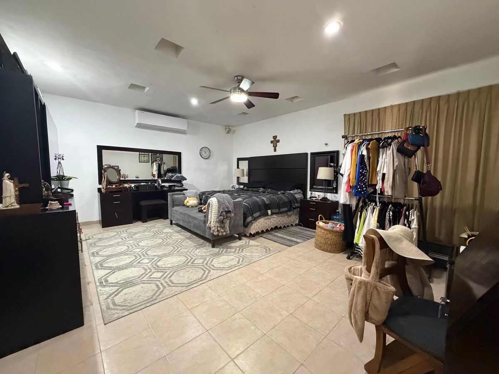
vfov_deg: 85.7
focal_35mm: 14
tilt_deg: -4.6
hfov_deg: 102.1
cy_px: 187
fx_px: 202
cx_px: 250
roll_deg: -0.1
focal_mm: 2.22
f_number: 2.2
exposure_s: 1/60
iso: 800
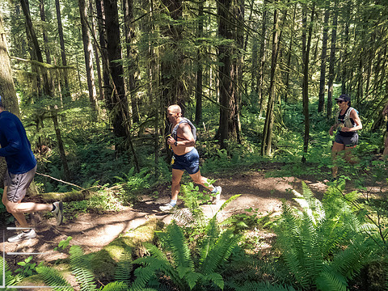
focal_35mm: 29
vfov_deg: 48.2
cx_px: 196
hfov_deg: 61.7
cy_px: 139
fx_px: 325
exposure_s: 1/1000
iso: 5000
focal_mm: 12
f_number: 2.8
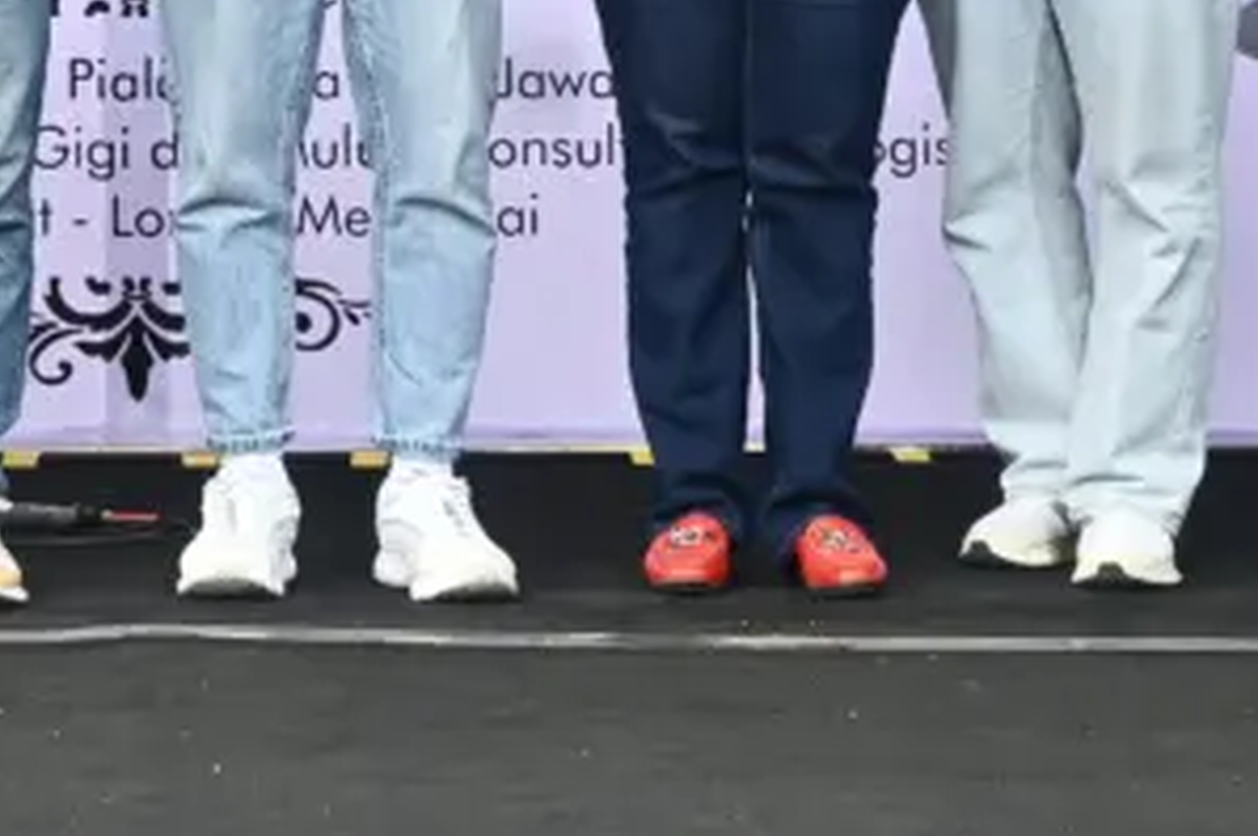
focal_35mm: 158
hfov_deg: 12.9
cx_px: 80
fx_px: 5509
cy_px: -595
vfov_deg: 8.4
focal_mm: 29
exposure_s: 1/250
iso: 200
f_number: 6.3
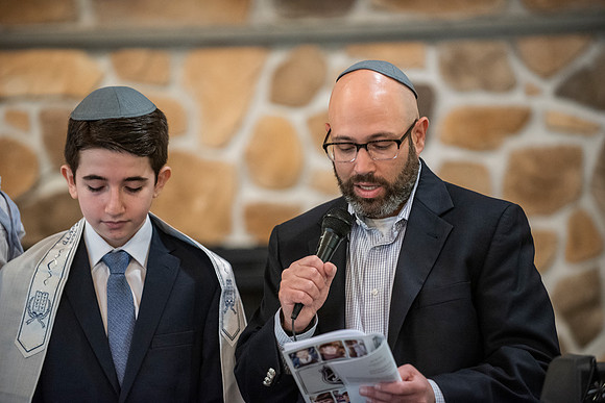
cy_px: 202
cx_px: 302
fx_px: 2689
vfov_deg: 8.6
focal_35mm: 160
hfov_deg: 12.8
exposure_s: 1/60
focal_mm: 160
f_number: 2.8
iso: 3200
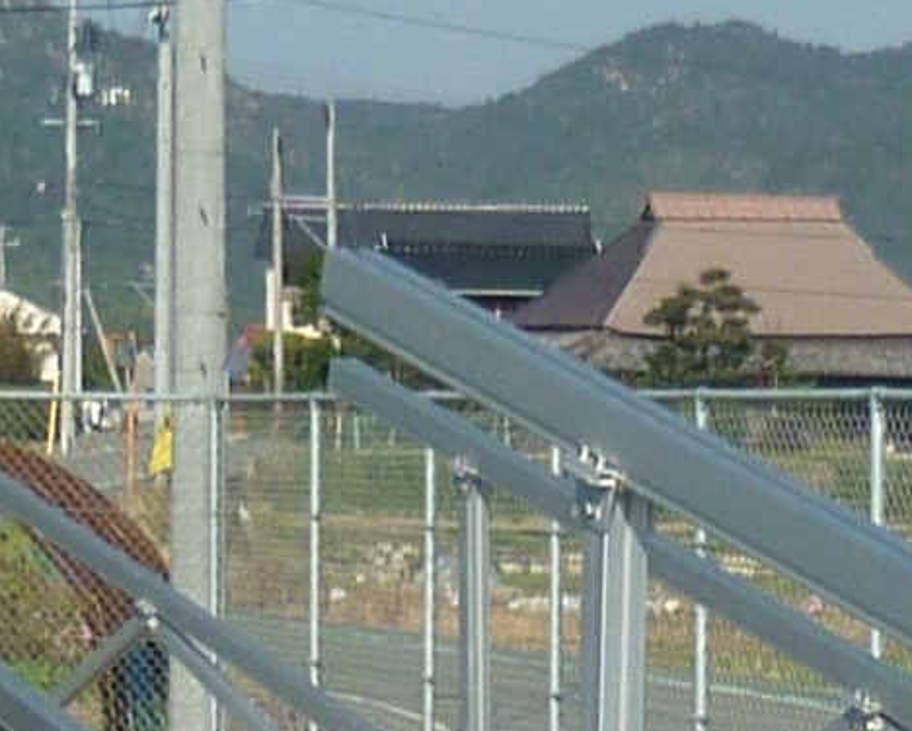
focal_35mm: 251
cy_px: 854
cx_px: 590
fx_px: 6779
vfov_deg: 6.1
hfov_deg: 7.7
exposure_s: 1/250
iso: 80
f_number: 8
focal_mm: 5.5
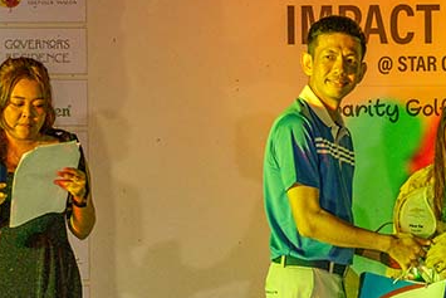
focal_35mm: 93
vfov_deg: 14.5
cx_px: 460
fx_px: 1157
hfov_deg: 21.0
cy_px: 268
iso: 6400
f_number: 4.5
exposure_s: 1/250
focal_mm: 34.5
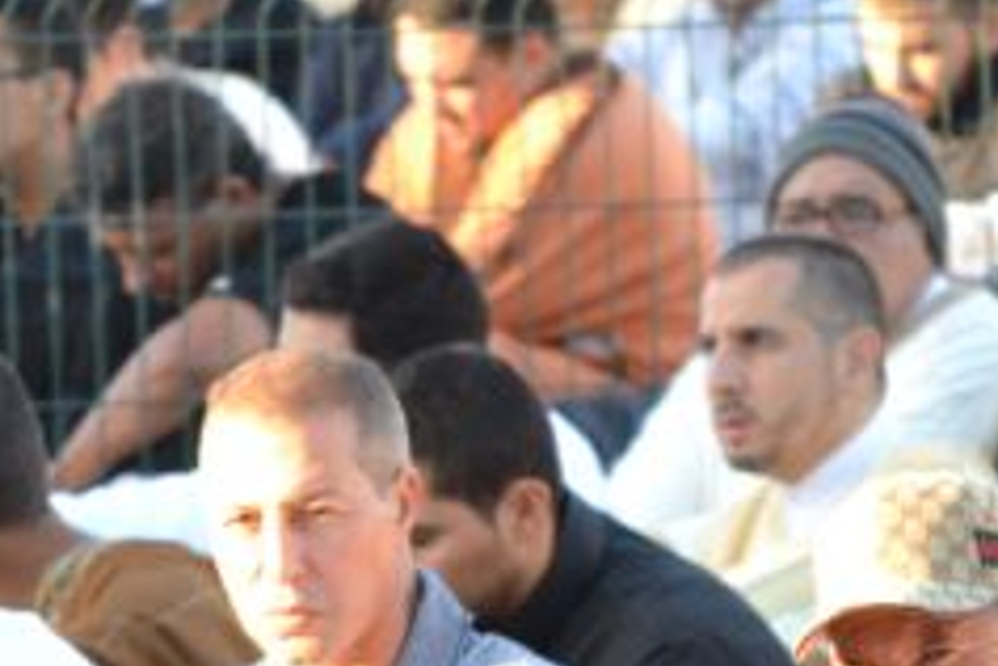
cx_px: 257
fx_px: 18554
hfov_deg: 3.1
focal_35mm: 669
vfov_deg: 2.1
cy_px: 860
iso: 400
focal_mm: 165
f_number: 5.3
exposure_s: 1/400
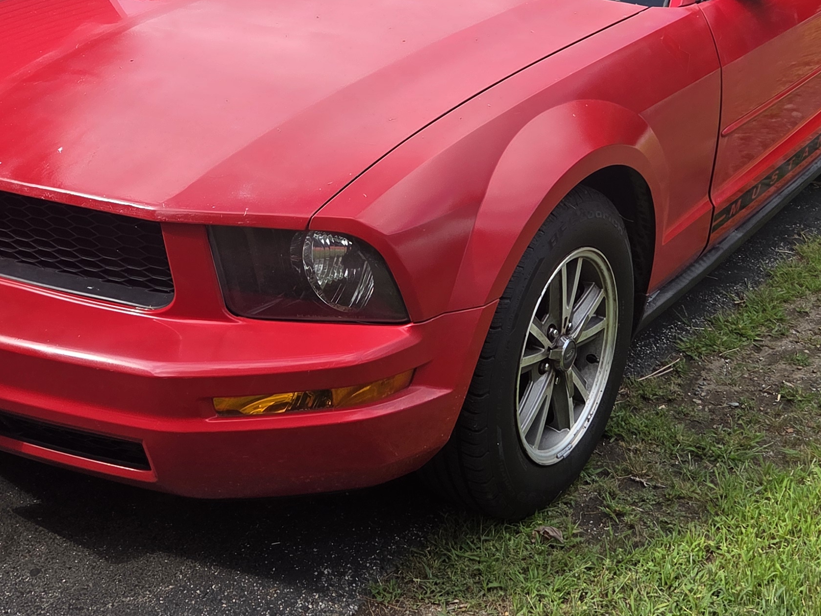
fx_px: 1305
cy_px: 33
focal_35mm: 55
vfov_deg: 25.5
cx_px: 431
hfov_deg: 34.9
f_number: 1.8
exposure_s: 1/1814
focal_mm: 5.4
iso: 80
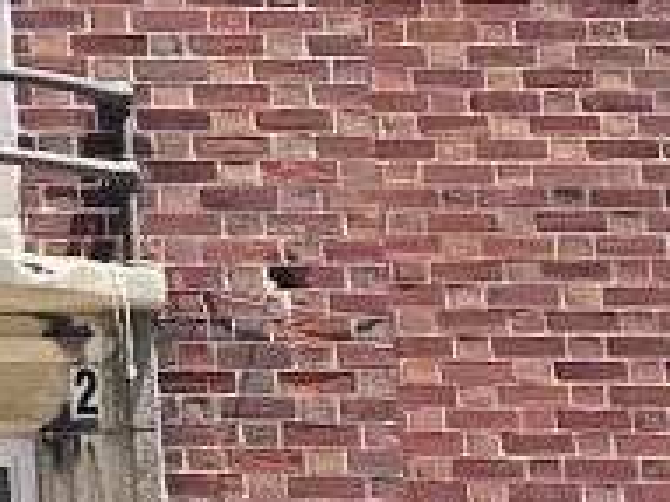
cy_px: -161
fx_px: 2108
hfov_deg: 16.6
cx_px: -298
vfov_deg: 13.1
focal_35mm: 109
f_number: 1.6
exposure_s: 1/1513
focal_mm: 5.1
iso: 32
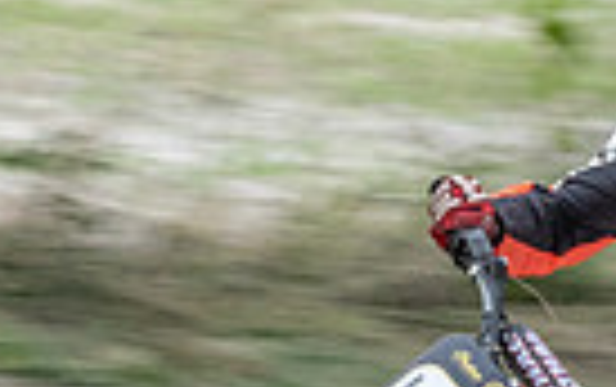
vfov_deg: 0.7
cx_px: 298
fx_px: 30525
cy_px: 570
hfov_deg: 1.2
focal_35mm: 1816
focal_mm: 210
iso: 640
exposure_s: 1/250
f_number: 10
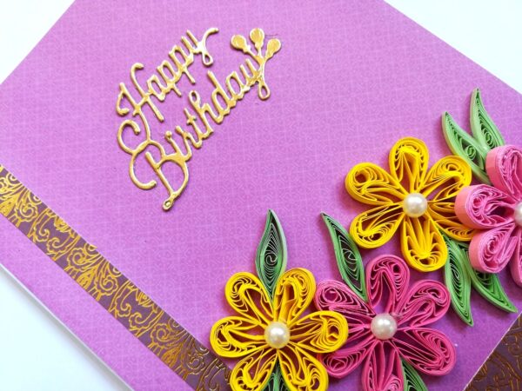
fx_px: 392
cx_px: 261
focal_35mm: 26
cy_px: 196
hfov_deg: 67.3
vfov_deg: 53.1
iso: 100
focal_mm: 3.83
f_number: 2.2
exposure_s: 1/50
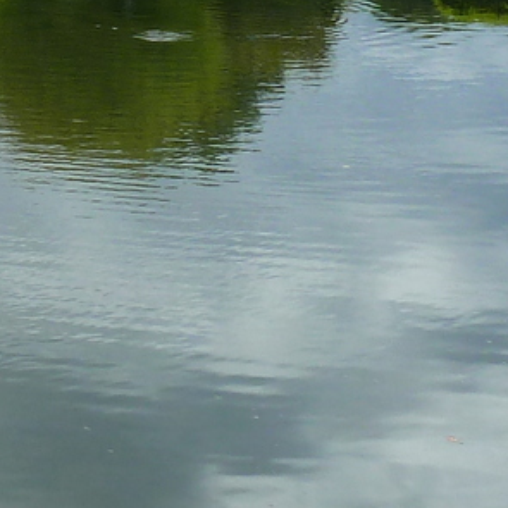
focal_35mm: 120
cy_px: -167
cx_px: -510
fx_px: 1992
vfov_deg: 13.9
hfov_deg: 12.7
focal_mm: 4.1
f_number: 4.5
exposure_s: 1/500
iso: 80
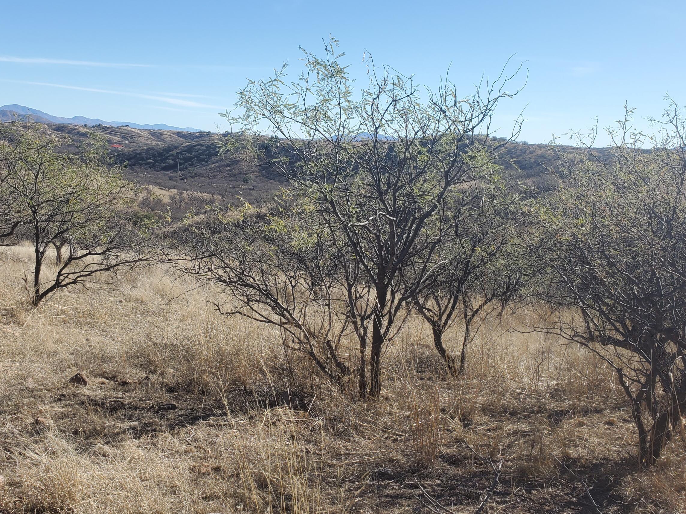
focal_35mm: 34
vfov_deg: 41.7
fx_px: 674
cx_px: 344
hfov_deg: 54.0
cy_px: 226
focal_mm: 4.3
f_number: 2.4
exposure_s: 1/1176
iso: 50
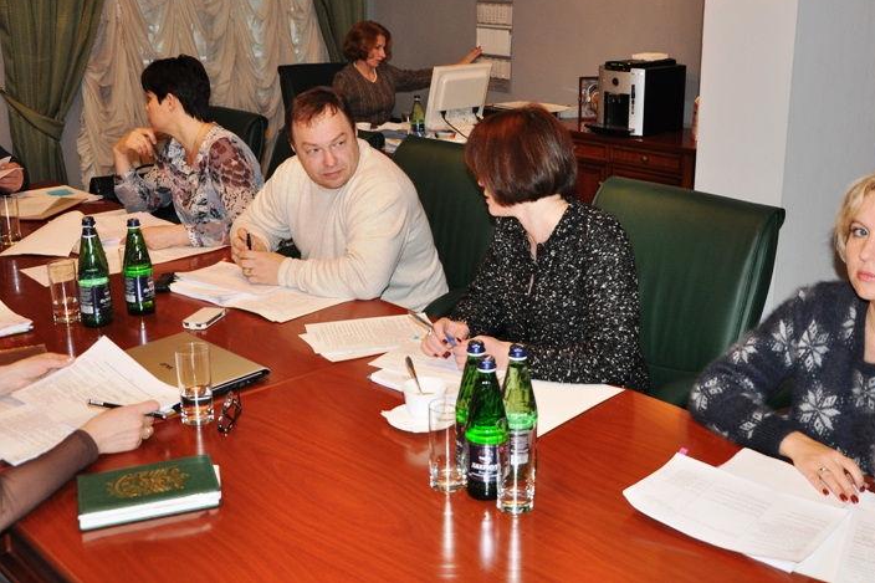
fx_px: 1034
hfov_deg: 45.7
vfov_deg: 31.4
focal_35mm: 43
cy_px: 254
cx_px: 496
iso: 800
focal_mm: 25
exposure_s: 1/60
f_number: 4
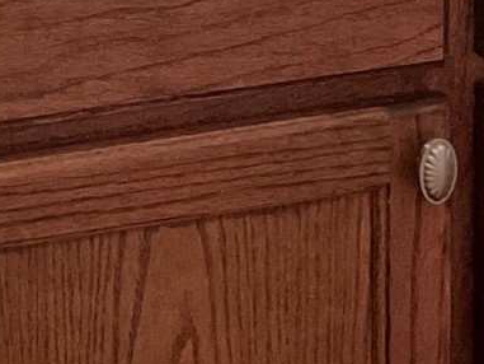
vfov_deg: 9.0
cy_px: -342
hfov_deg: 11.7
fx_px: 2182
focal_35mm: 156
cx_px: -399
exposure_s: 1/60
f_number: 1.8
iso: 100
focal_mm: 3
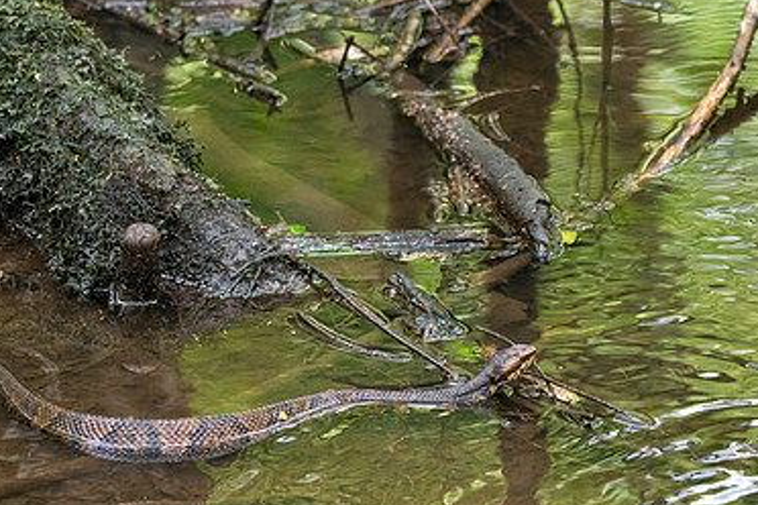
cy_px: 447
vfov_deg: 2.9
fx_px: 9895
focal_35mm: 470
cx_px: 422
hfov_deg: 4.4
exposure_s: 1/500
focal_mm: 220
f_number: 5.3
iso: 2000
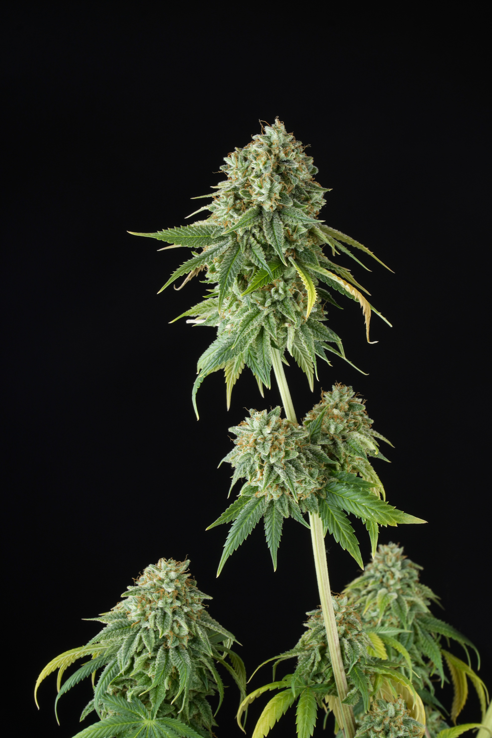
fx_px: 2859
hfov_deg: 9.8
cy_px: 369
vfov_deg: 14.7
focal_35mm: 140
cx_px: 246
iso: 100
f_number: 16
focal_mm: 93
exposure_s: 1
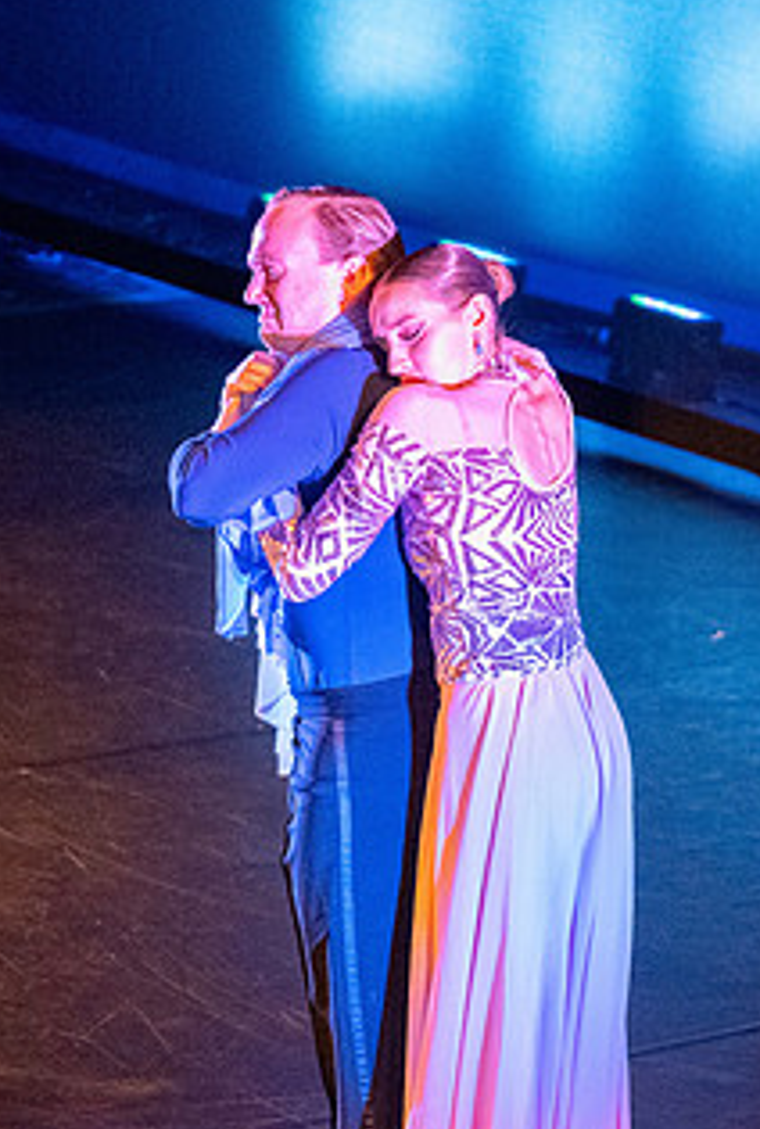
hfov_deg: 8.2
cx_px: 275
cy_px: 537
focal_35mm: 169
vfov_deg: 12.1
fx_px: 5316
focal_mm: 70
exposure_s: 1/200
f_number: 2.8
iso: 8000
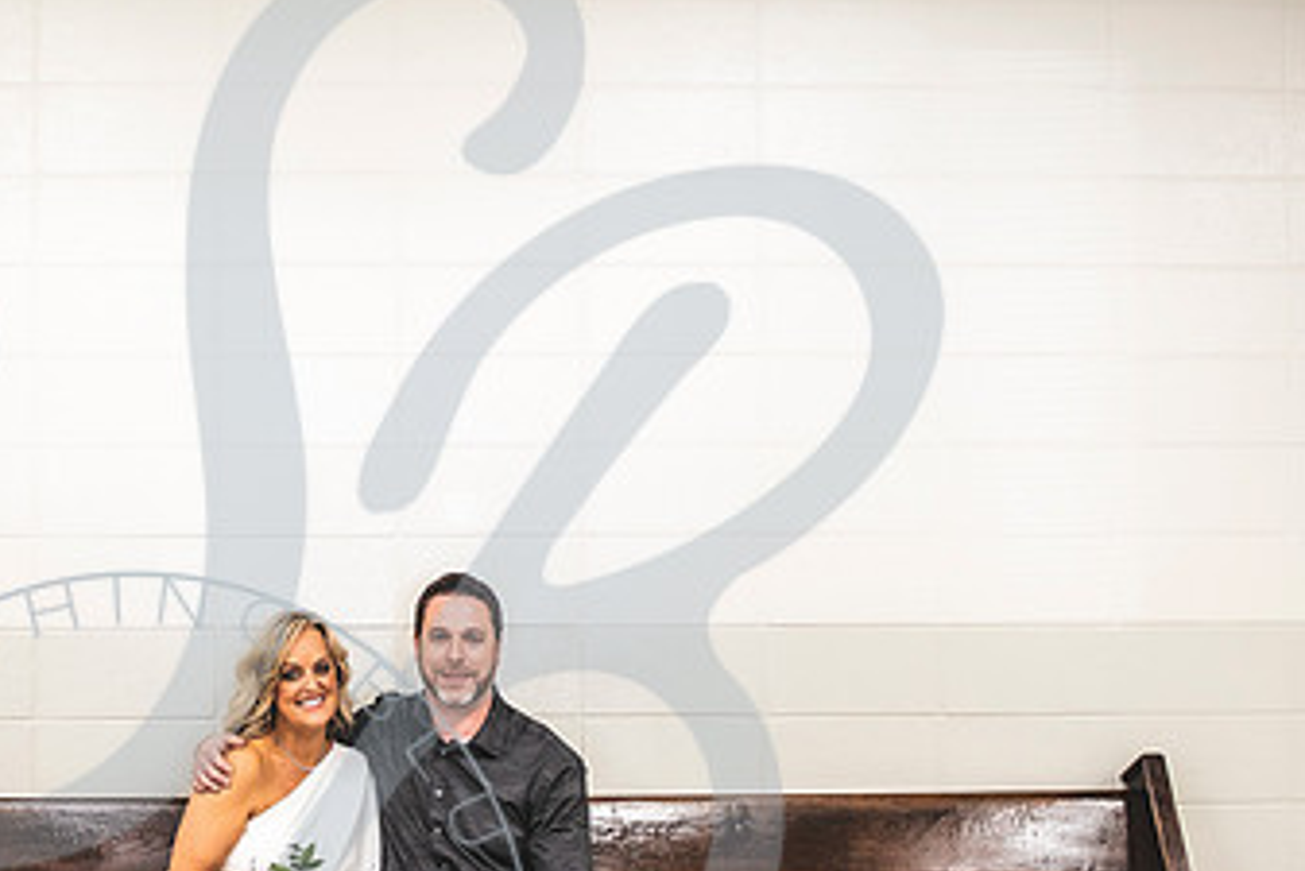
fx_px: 1741
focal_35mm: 48
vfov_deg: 27.9
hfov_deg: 40.0
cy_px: 602
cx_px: 331
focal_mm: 24
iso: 500
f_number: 2.8
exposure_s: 1/160
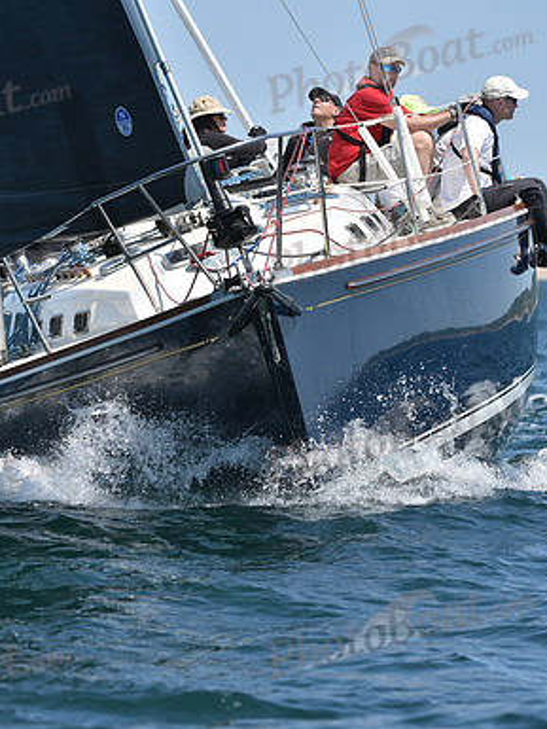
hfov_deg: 4.7
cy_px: 364
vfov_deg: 6.2
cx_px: 170
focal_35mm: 319
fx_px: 6717
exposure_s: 1/1600
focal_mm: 220
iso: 320
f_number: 6.3
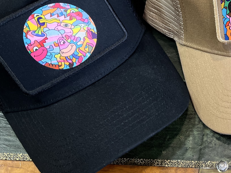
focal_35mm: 64
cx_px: 249
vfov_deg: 22.4
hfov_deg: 27.8
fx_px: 427
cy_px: 15
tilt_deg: -51.2
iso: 80
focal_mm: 5.7
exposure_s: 1/50
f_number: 1.5
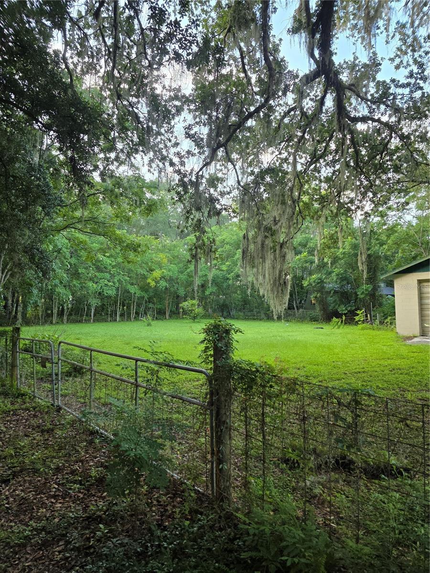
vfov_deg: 73.9
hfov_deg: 58.9
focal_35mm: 23
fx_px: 381
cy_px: 286
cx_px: 215
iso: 160
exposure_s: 1/180
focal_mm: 6.3
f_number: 1.7
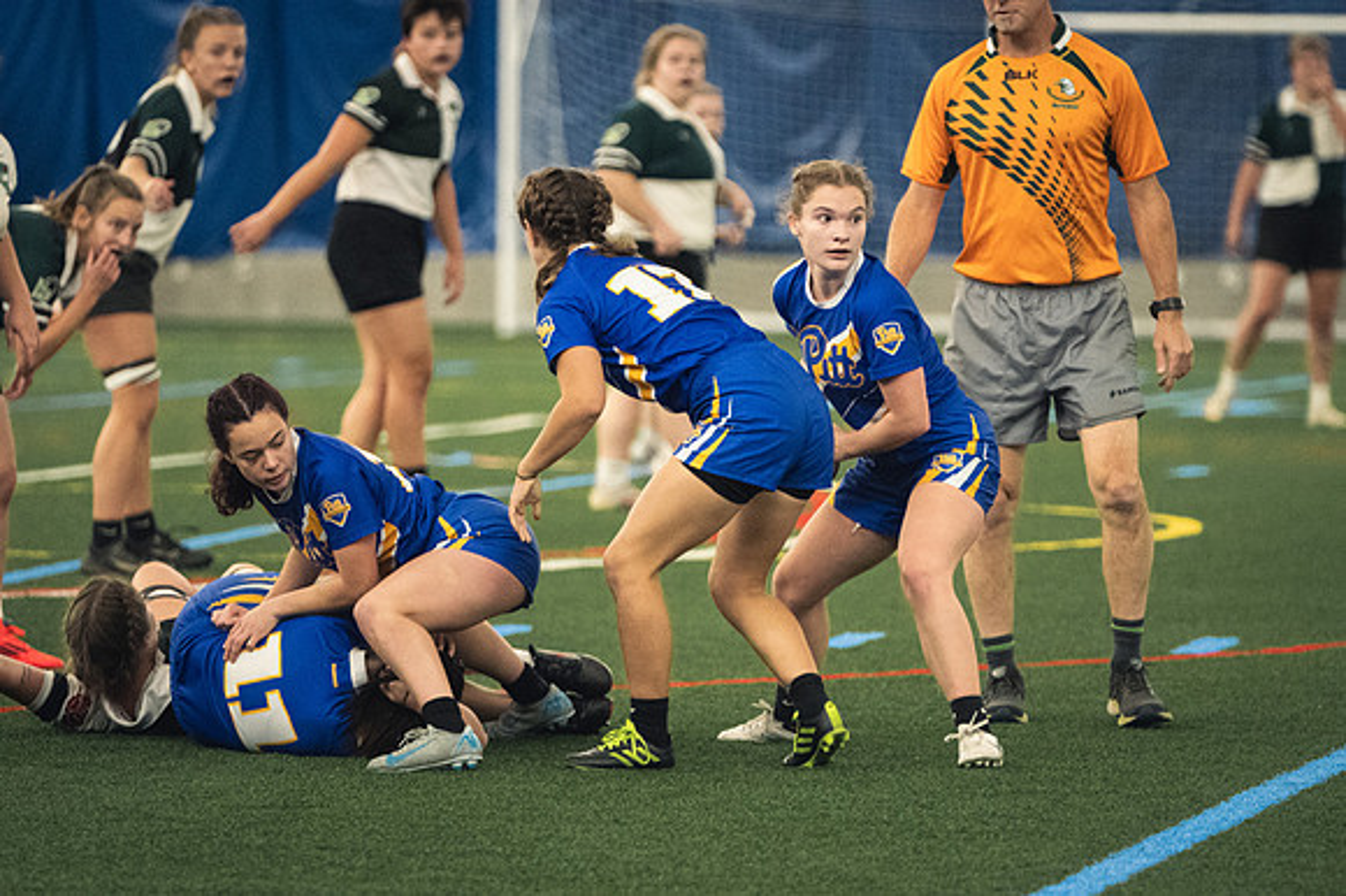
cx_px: 673
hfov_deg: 6.9
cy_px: 448
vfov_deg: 4.6
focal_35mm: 300
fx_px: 11210
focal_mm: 200
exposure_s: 1/500
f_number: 2.8
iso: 8000
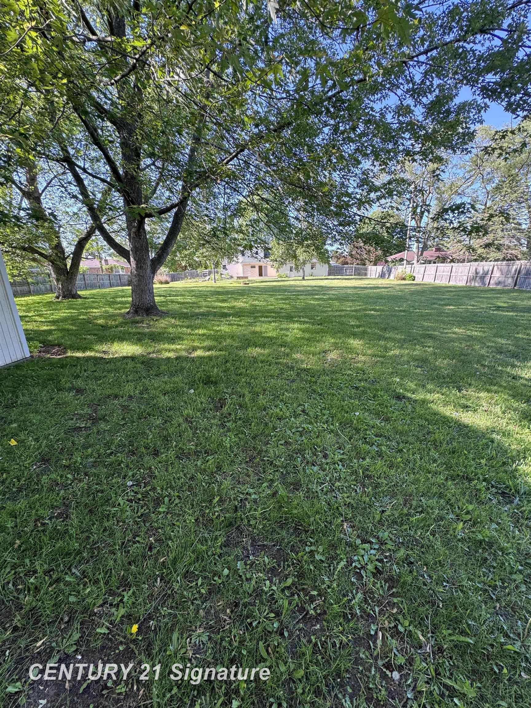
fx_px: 286
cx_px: 266
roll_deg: +1.8
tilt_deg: -16.6
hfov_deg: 85.7
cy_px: 354
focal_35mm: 14
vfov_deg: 102.1
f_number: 2.2
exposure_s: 1/107
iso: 40
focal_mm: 2.22
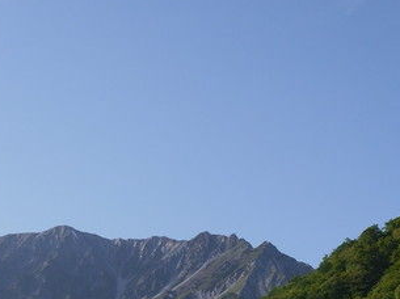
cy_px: 281
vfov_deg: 13.7
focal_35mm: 107
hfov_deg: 18.2
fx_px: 1235
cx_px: 53
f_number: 5
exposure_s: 1/800
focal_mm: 20
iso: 100
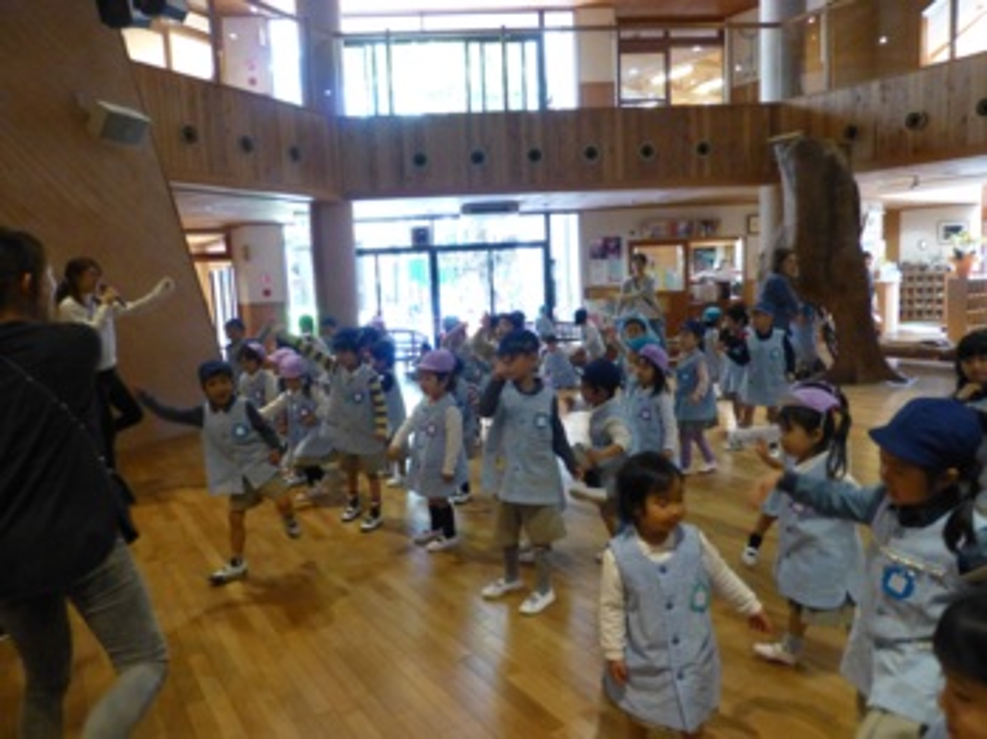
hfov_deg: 71.6
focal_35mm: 24
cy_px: 370
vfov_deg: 56.8
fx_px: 684
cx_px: 494
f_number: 3.3
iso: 800
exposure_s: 1/60
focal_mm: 4.3
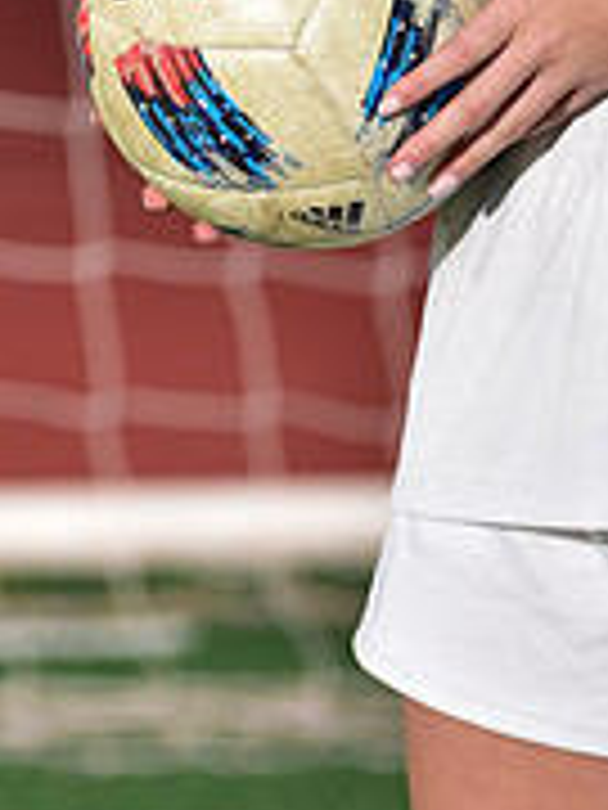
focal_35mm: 527
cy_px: -369
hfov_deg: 2.8
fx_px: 12342
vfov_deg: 3.7
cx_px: 759
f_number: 4.5
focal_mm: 170
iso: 250
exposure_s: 1/200
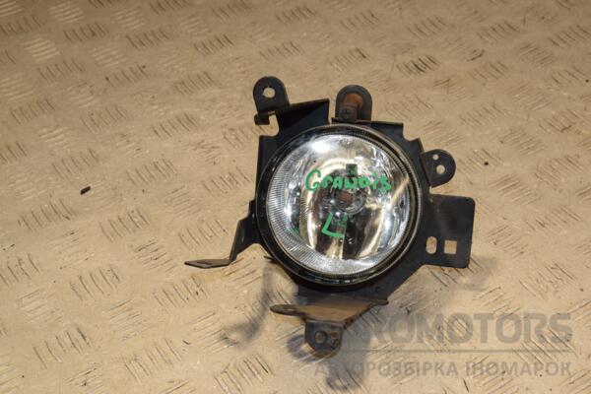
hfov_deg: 28.1
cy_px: 197
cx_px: 296
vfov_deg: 18.9
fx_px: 1182
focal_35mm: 72
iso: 800
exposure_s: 1/200
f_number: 9
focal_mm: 48
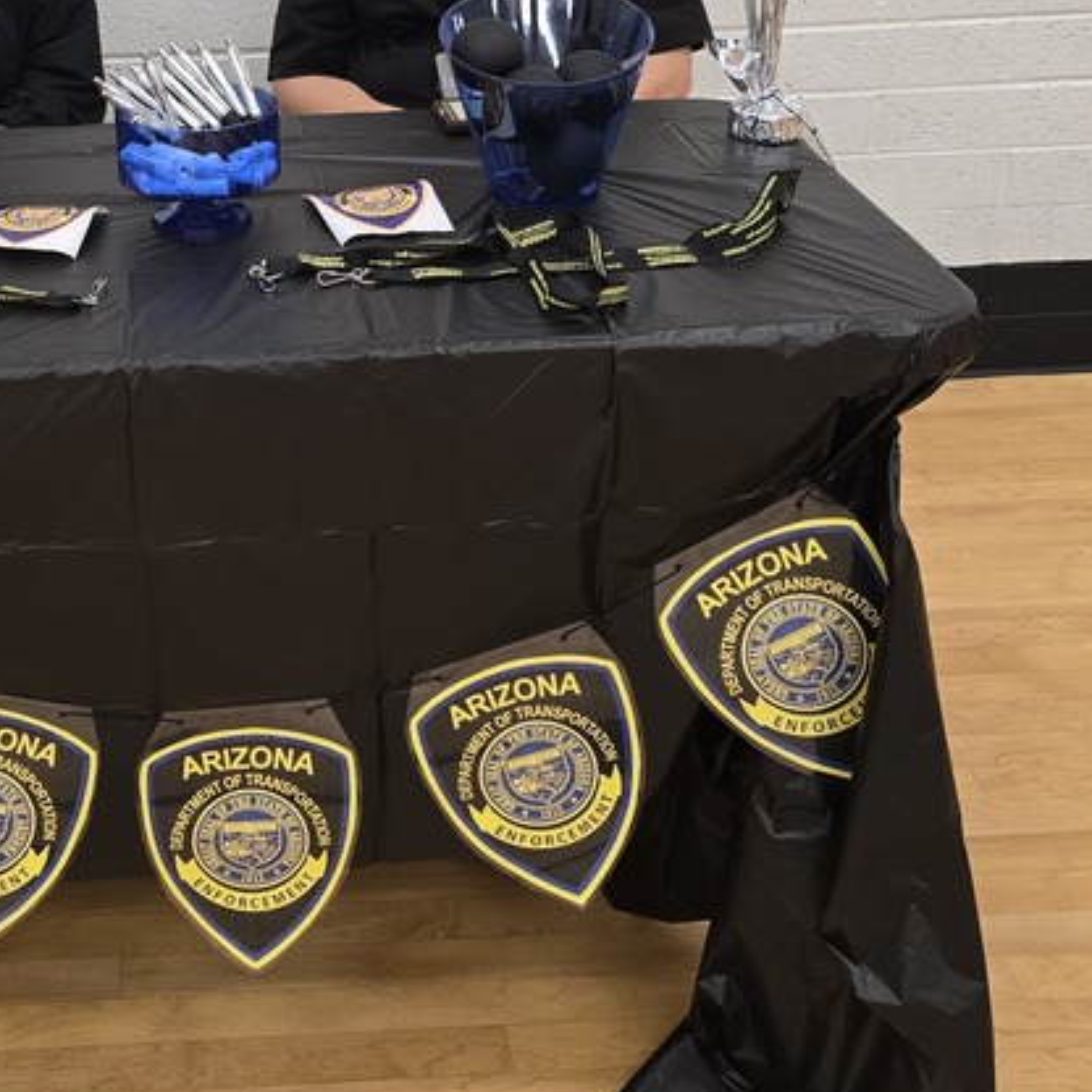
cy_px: 123
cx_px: 197
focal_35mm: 50
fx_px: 1785
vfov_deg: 32.4
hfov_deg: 32.9
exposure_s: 1/120
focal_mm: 6.3
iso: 400
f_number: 1.7
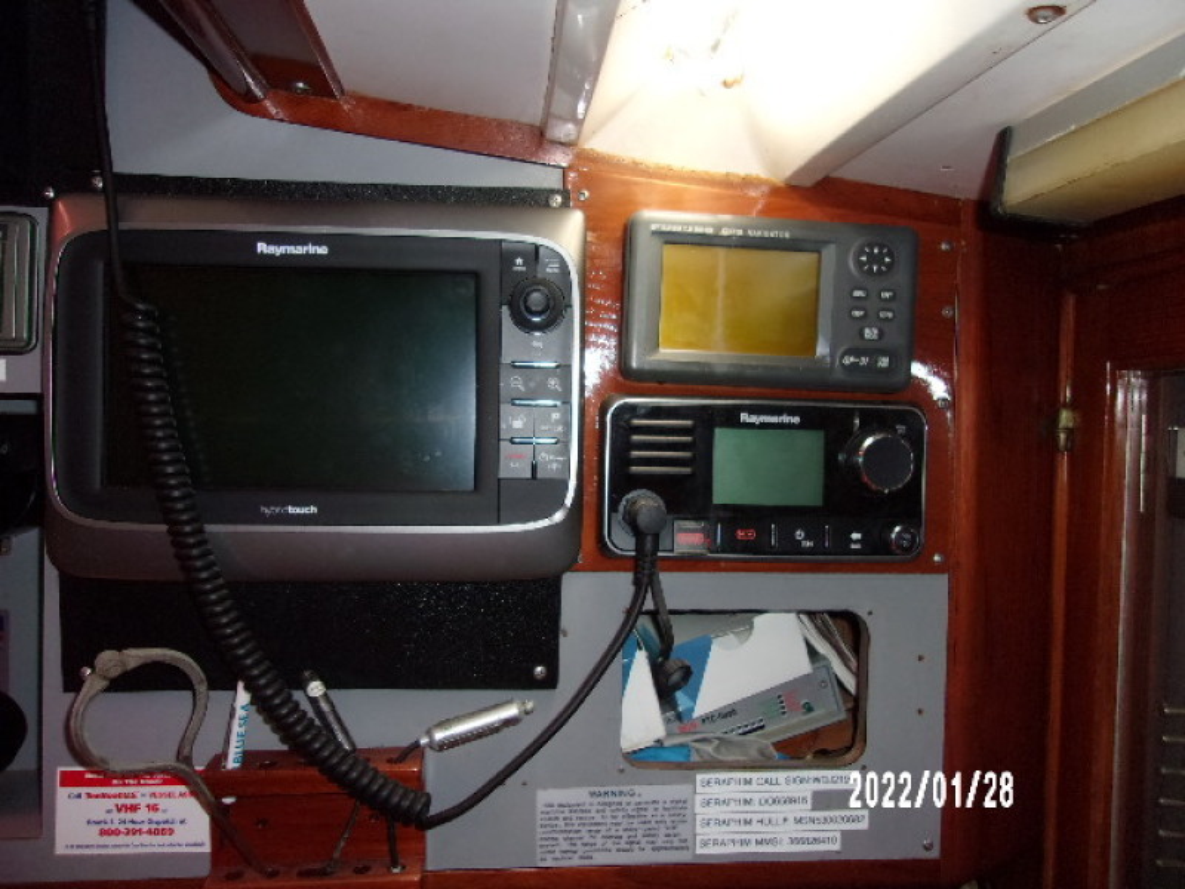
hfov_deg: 65.3
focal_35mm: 27
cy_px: 444
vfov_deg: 51.4
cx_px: 592
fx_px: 924
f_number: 3
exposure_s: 1/34
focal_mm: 4.9
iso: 200
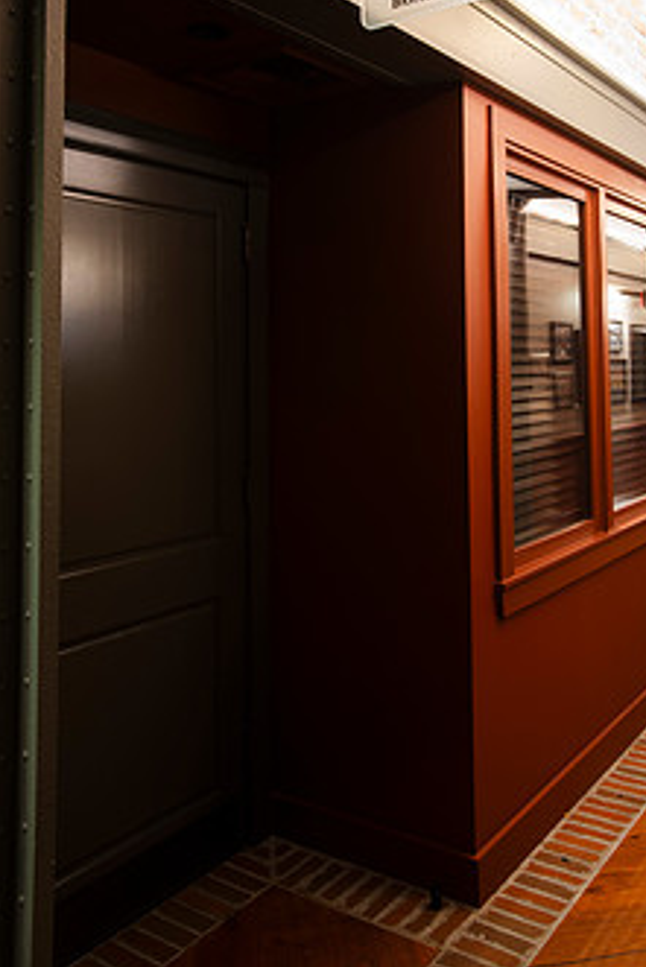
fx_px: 914
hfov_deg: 38.7
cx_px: 392
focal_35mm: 34
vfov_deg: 54.6
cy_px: 318
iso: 200
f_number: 20
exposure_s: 15
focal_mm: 25
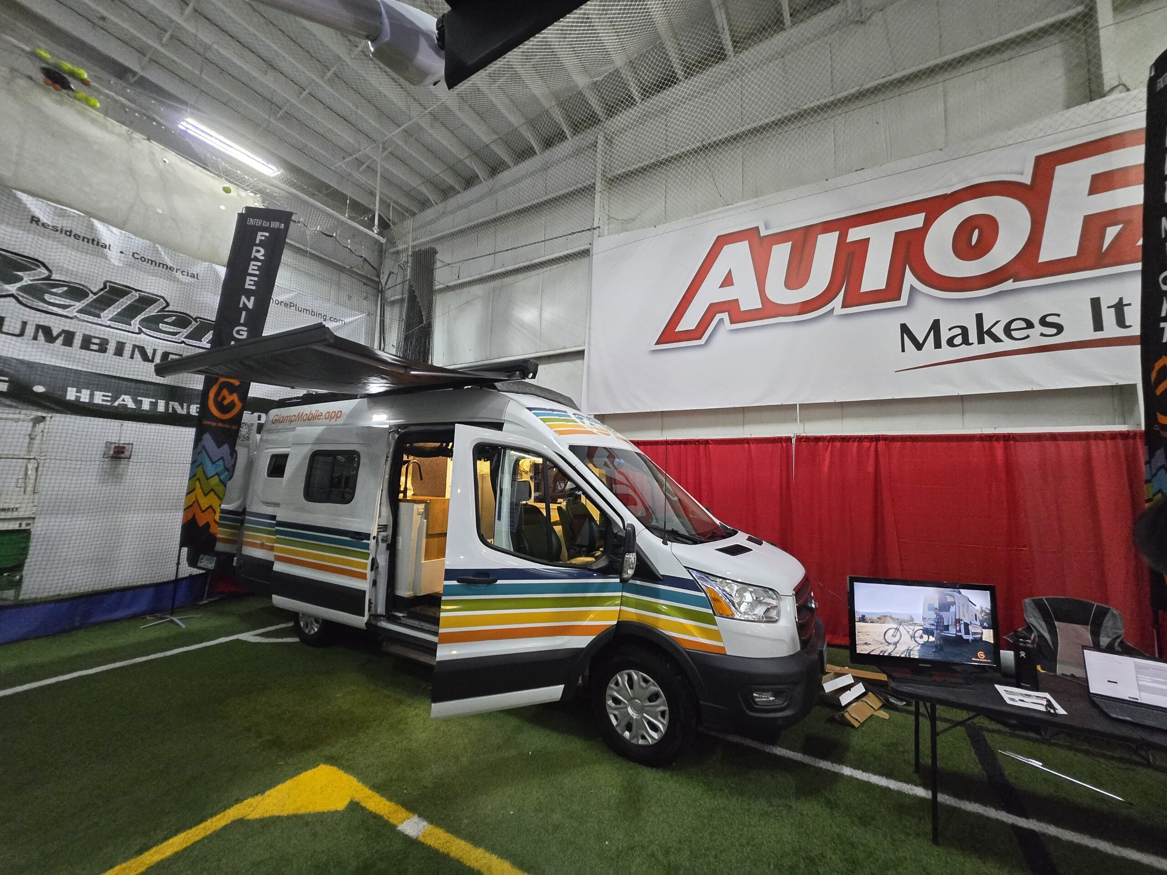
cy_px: 438
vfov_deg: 89.9
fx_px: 438
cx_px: 584
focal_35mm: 13
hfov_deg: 106.2
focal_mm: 1.7
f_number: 2.2
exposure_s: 1/60
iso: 640
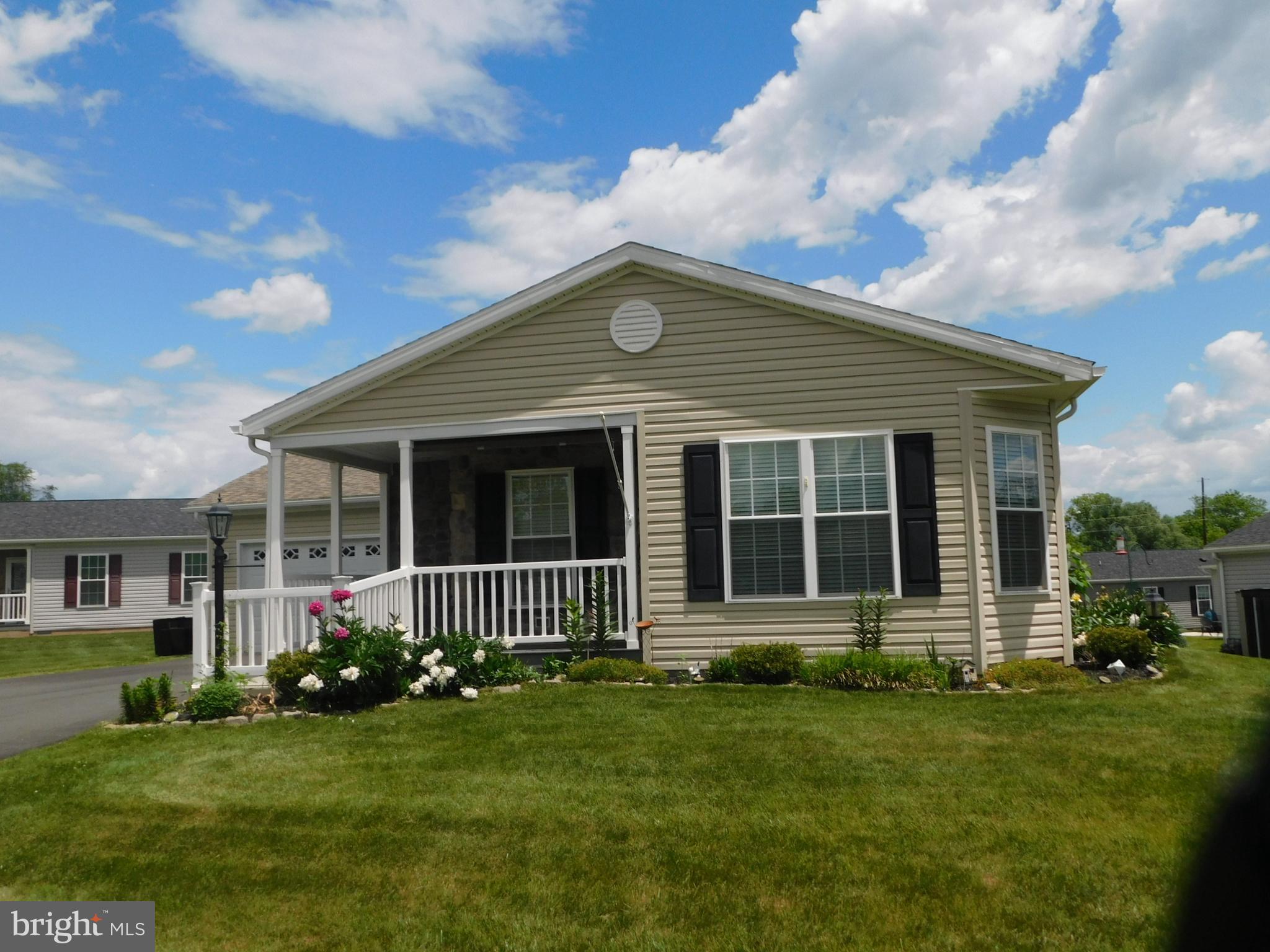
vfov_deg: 46.8
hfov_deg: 60.0
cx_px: 635
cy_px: 476
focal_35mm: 30
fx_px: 1101
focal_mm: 5.3
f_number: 6.4
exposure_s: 1/640
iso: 125
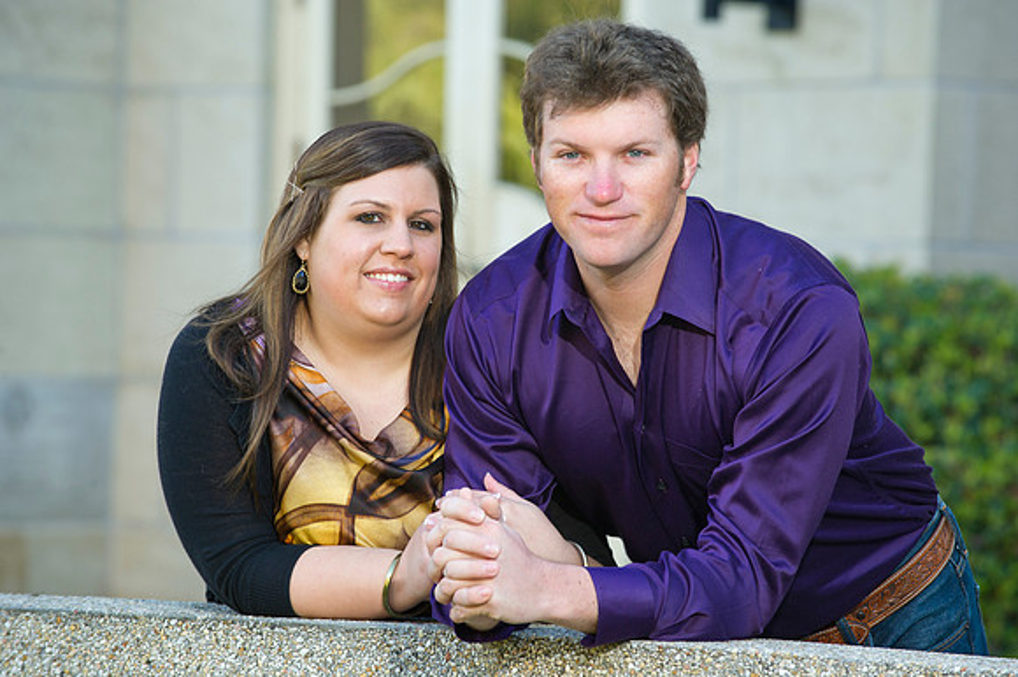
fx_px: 5652
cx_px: 509
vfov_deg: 6.9
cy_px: 338
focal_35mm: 200
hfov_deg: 10.3
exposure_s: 1/80
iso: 400
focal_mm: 200
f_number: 5.6
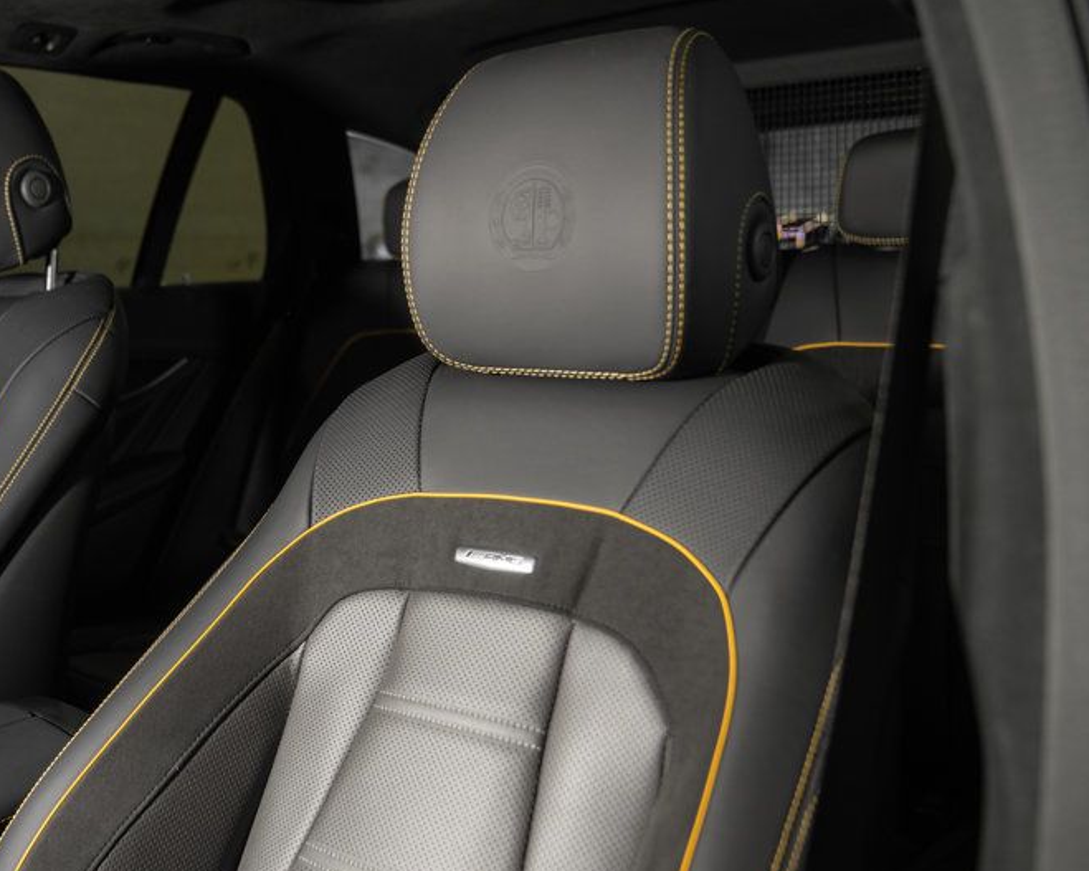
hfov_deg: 49.9
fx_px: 1128
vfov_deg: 42.1
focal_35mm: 35
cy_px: 507
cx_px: 301
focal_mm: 24
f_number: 2.8
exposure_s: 1/50
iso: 250
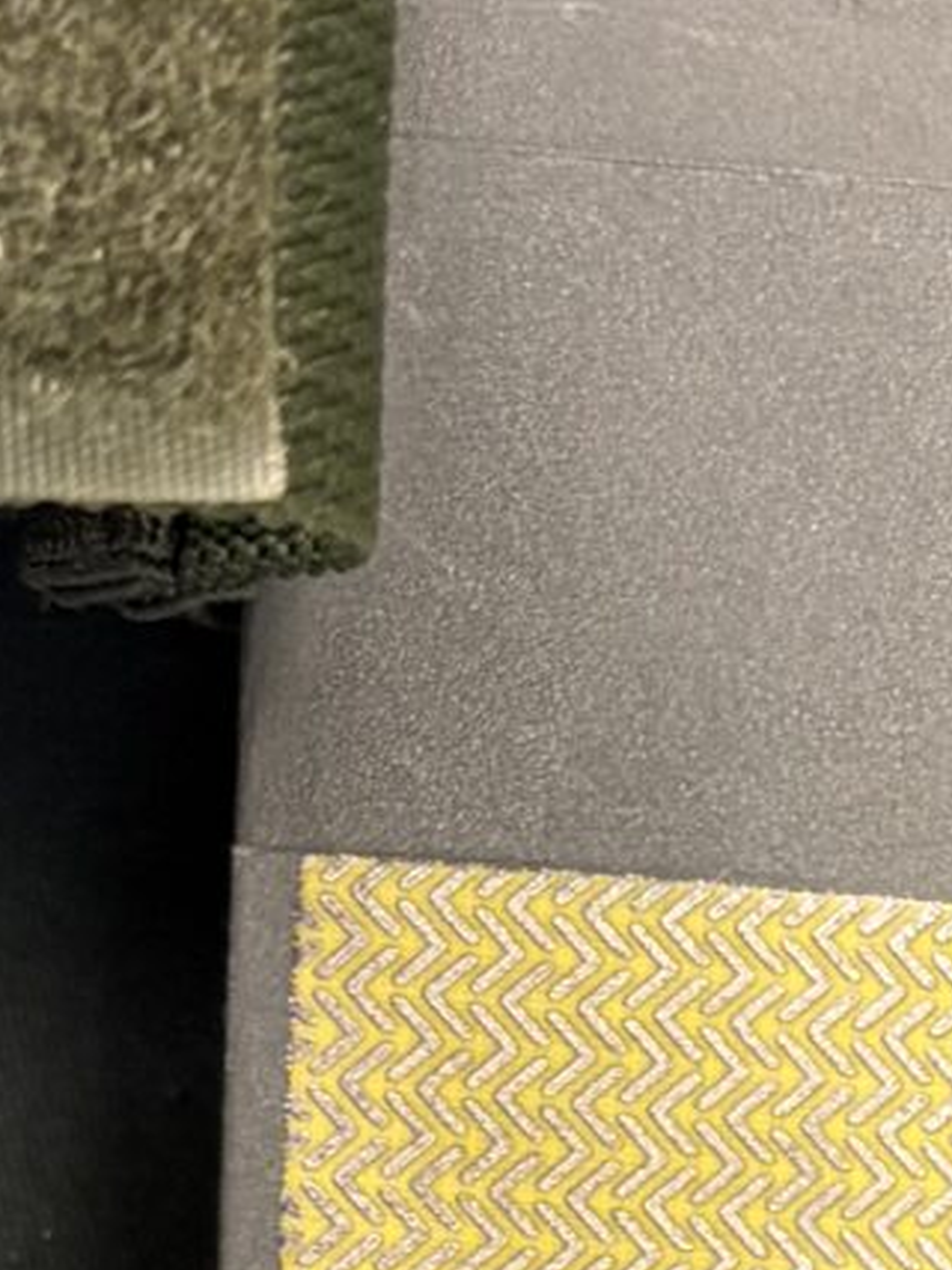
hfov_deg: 9.1
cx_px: 1740
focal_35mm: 156
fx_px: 5723
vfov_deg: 11.9
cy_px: 2067
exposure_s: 1/60
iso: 160
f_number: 1.6
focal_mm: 5.96
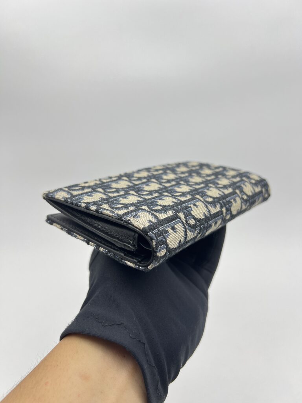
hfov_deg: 53.1
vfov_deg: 67.3
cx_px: 151
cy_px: 202
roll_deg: +0.5
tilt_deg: -22.7
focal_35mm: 26
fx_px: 302
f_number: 1.5
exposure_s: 1/100
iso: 32
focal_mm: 5.7
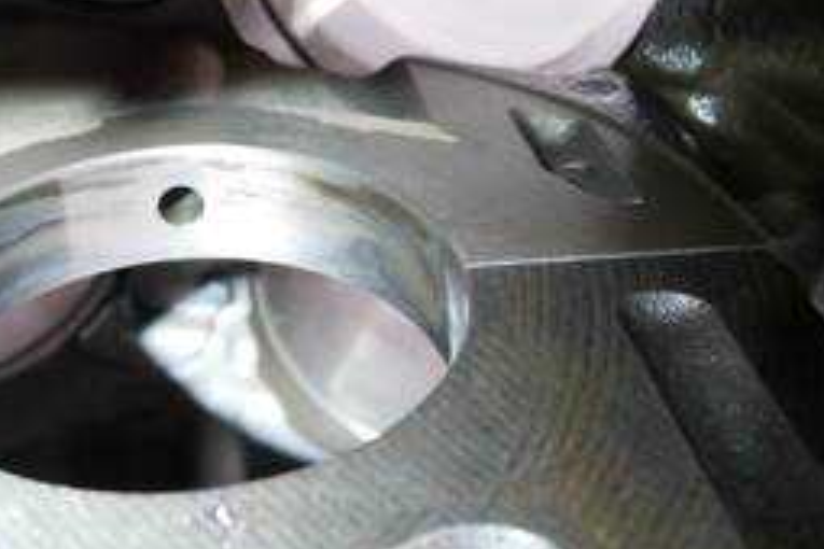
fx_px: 1076
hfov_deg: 40.9
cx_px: 220
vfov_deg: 28.6
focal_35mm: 47
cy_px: 236
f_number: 3.5
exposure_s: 1/60
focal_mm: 12
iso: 3200
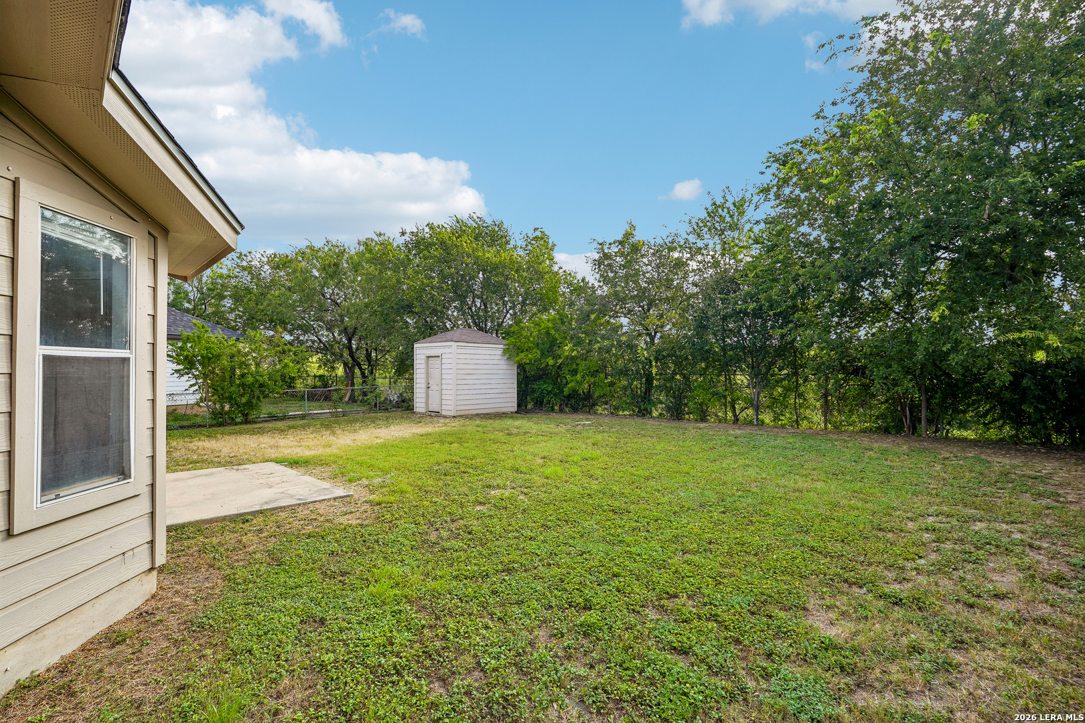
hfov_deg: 96.7
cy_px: 362
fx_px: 482
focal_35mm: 16
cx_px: 542
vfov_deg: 73.7
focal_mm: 16
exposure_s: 1/125
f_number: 8
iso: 100
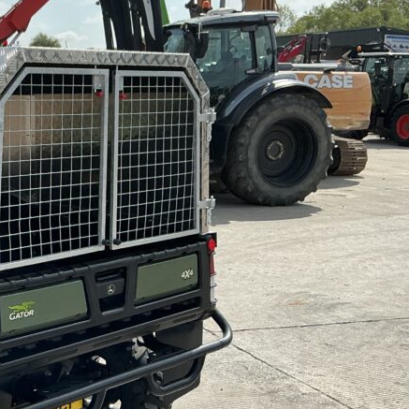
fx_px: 775
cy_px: 264
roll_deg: -1.3
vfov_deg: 29.4
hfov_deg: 28.1
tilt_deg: -11.3
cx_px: 17
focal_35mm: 58
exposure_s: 1/1577
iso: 25
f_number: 1.8
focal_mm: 3
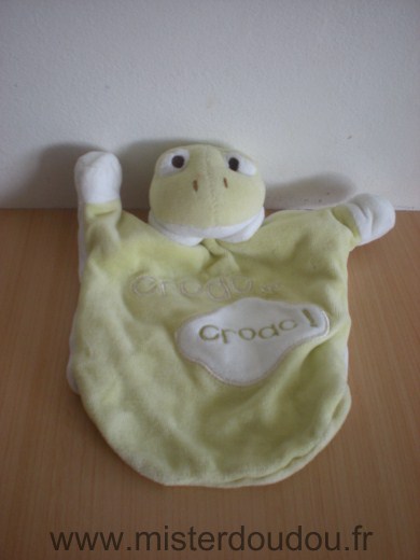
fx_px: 615
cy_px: 280
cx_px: 210
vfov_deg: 49.0
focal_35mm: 38
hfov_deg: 37.7
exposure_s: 1/64
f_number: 3.1
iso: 180
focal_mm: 6.3
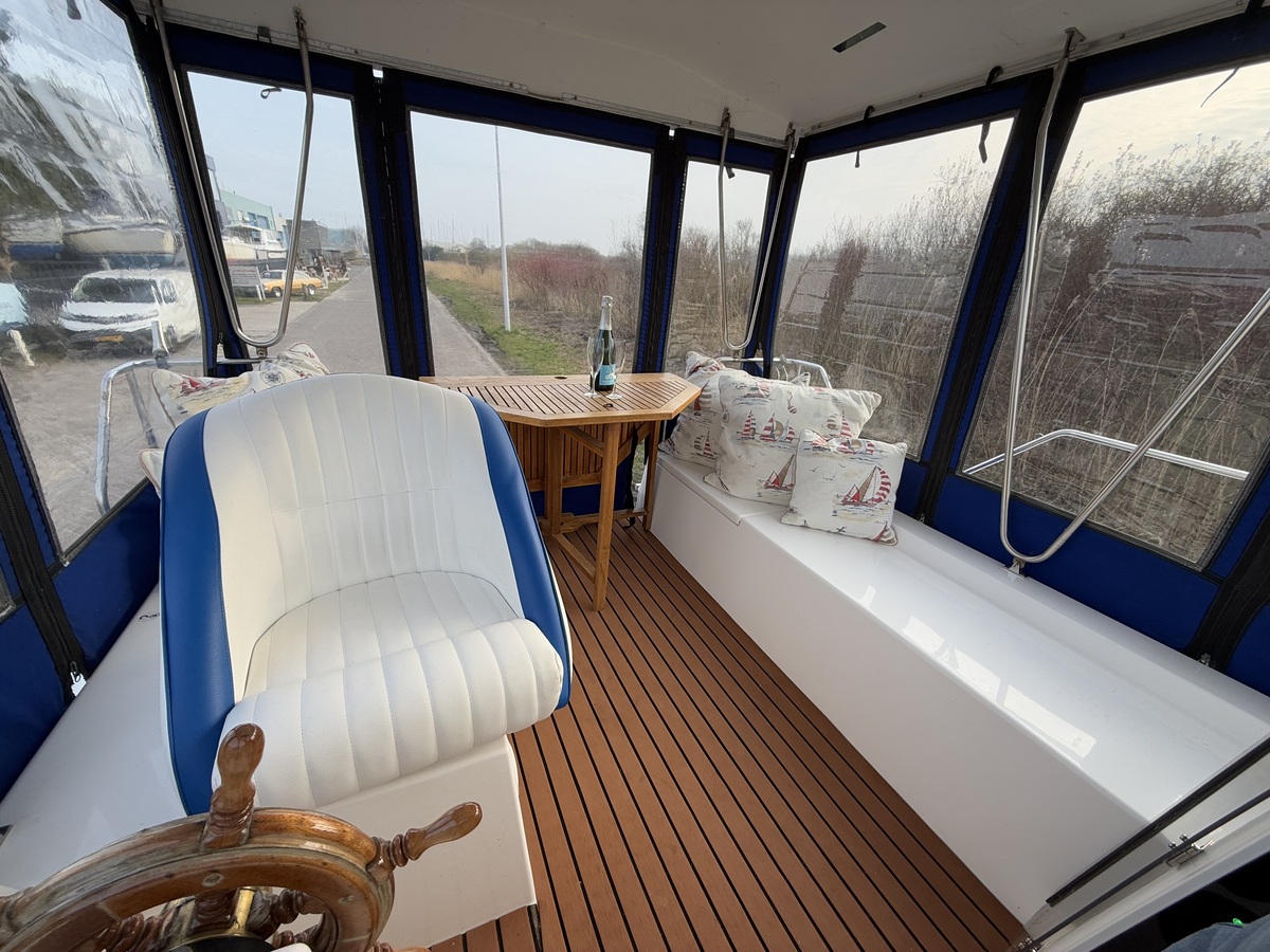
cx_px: 635
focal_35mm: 14
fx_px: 514
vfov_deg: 85.7
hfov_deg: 102.1
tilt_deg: -22.3
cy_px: 476
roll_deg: -1.7
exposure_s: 1/273
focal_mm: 2.22
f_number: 2.2
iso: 50
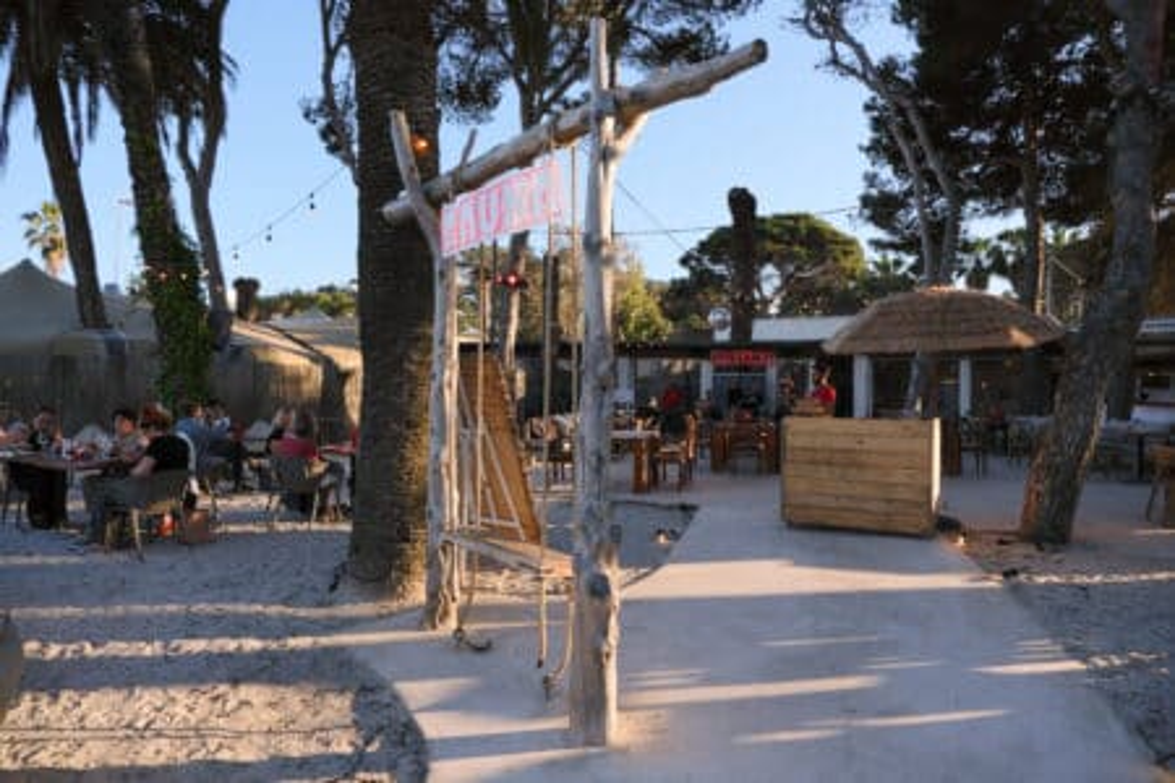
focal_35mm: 23
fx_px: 751
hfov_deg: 76.1
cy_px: 392
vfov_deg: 55.1
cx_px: 588
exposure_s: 1/1300
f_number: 4
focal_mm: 15
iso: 320
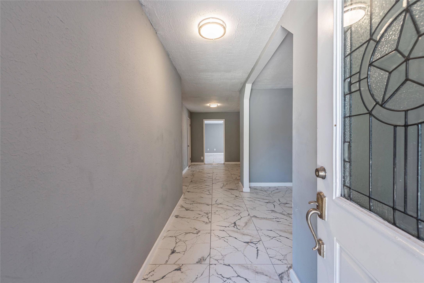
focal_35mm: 15
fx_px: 177
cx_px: 212
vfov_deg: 77.4
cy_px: 142
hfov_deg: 100.4
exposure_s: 1/6
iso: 100
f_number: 9
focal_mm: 15
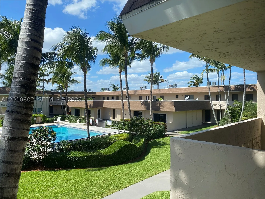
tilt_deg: -1.1
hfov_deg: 67.3
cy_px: 100
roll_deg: +1.0
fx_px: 199
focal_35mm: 26
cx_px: 132
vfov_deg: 53.1
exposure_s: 1/1232
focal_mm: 4.25
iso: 32
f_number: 1.8
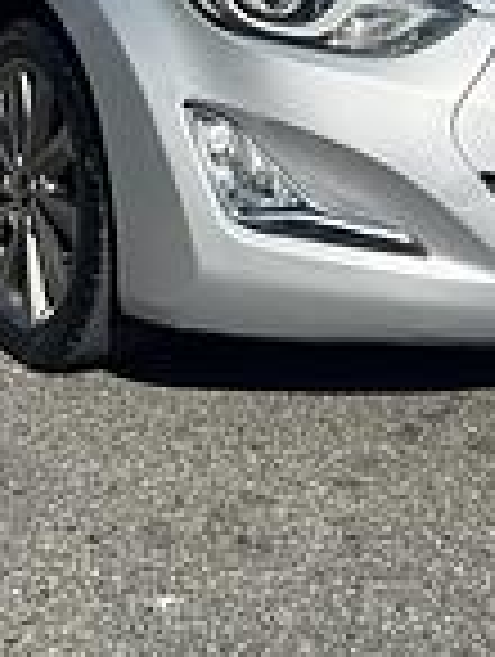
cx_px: 270
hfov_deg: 20.8
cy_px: -81
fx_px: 1350
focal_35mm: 71
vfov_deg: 25.2
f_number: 1.5
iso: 50
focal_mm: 5.7
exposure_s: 1/6579
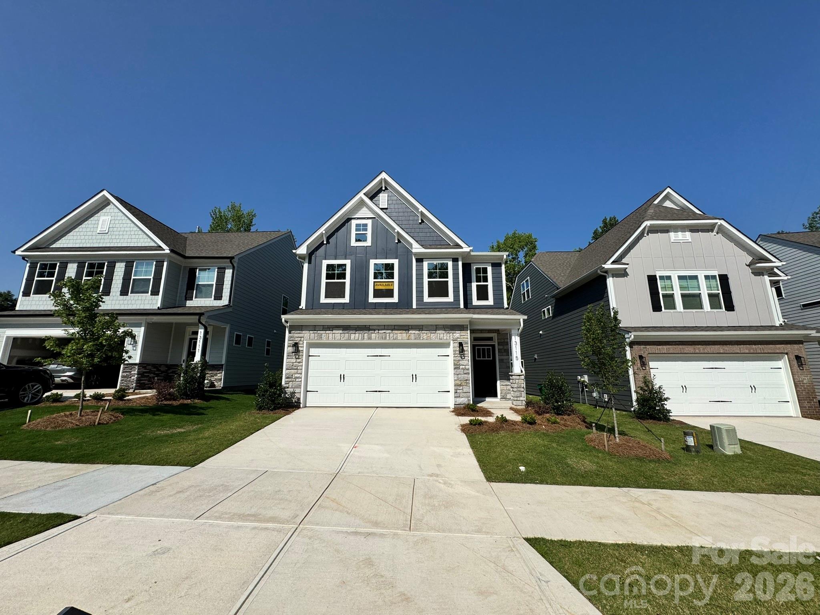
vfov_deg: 85.7
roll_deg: +0.2
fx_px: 332
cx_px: 410
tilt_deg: +11.2
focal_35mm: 14
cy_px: 308
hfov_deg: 102.1
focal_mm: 2.22
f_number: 2.2
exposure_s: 1/4367
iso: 50
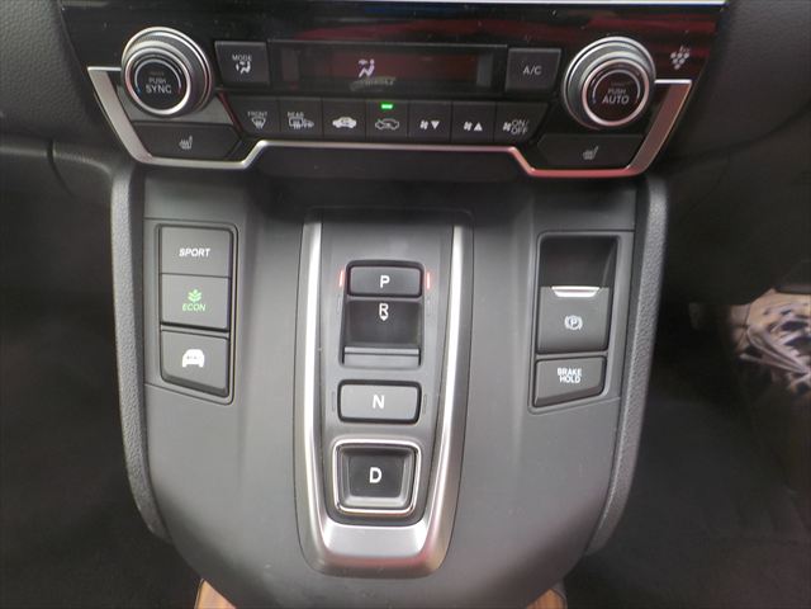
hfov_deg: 60.0
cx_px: 406
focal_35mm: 30
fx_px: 703
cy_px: 304
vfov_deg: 46.8
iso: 125
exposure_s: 1/50
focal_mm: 4.1
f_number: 3.3
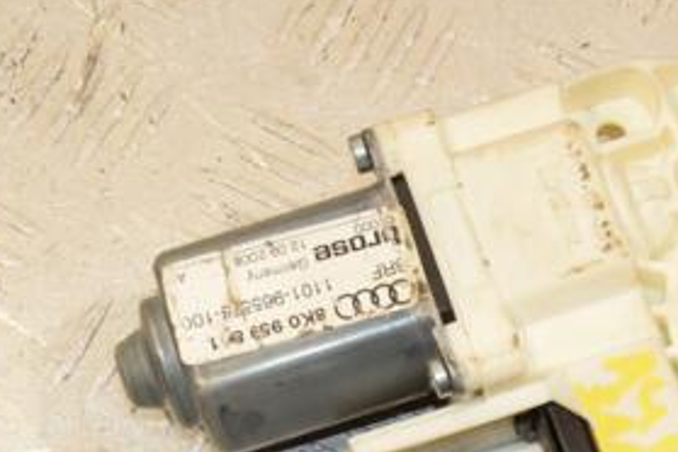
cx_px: 581
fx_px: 2732
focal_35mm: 145
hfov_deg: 14.0
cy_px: 357
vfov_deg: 9.4
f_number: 9
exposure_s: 1/200
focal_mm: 45
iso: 800
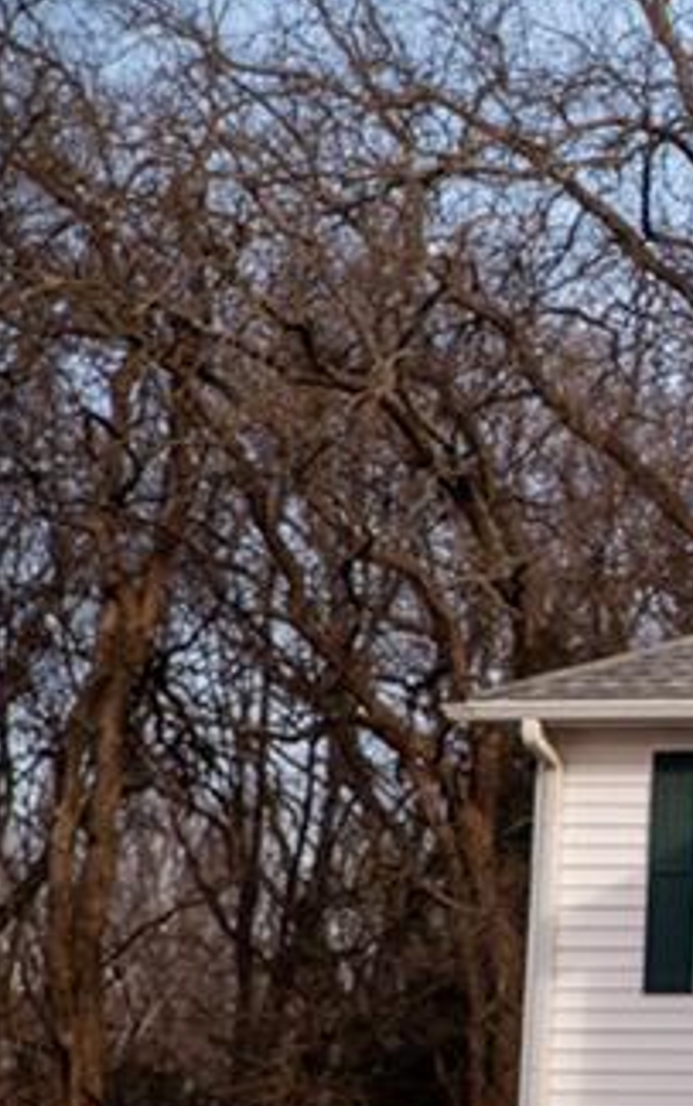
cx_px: 1656
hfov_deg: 6.5
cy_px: 841
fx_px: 5822
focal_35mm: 193
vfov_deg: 10.8
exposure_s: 1/800
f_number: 2.8
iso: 100
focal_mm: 60
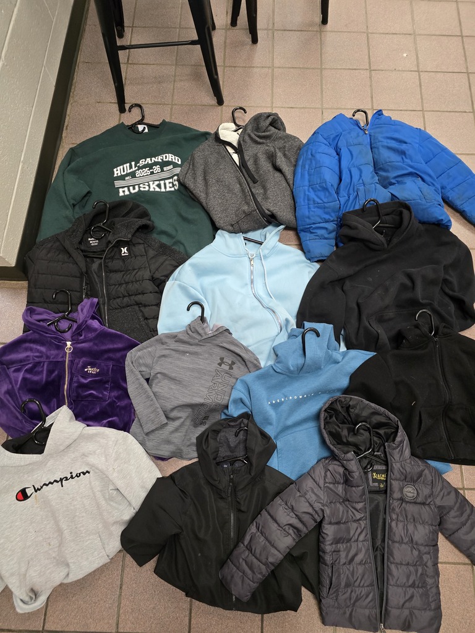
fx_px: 421
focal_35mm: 23
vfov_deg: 73.9
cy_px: 316
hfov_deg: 58.9
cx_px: 238
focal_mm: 6.3
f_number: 1.7
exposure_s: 1/120
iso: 800
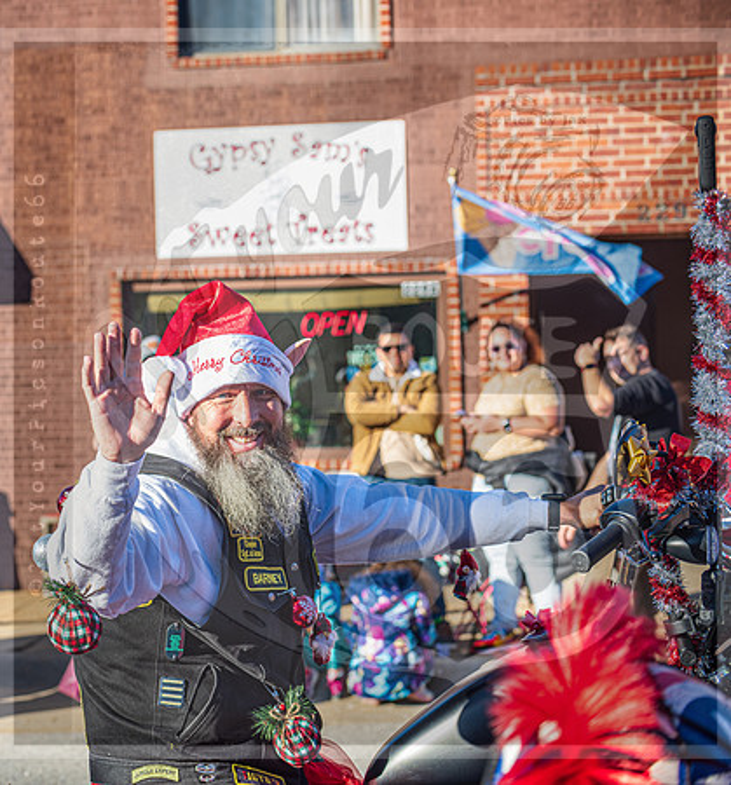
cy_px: 392
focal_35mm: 79
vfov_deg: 22.6
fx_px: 1963
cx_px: 204
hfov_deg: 21.0
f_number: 6.3
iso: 125
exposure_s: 1/320
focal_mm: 60
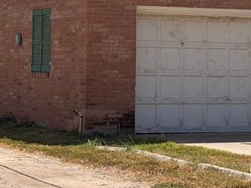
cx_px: 168
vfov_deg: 9.9
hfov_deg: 13.3
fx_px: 1073
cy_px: -19
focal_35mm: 148
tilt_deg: +3.7
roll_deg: -0.2
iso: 64
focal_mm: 6.76
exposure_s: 1/6024
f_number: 1.78
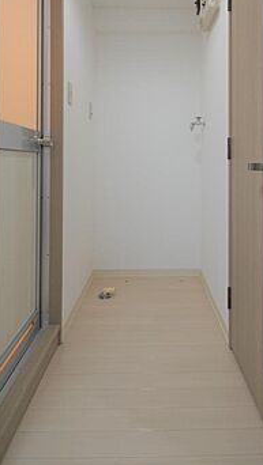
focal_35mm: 22
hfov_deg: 51.5
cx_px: 146
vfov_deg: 78.6
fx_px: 272
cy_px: 156
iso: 100
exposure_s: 1/40
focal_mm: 10
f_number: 4
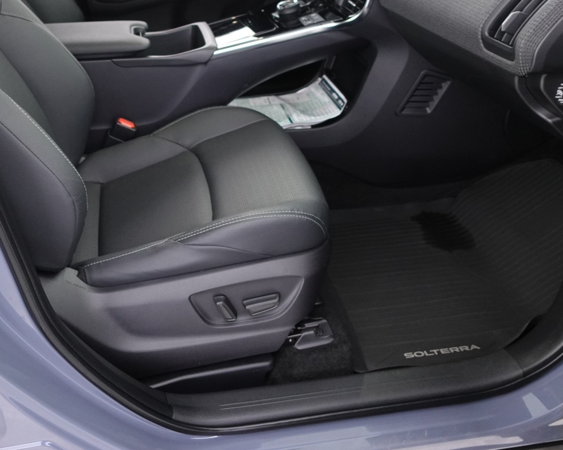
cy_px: 172
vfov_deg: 39.9
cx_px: 236
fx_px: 617
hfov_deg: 48.9
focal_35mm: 37
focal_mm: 9.4
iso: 800
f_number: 1.8
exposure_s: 1/15
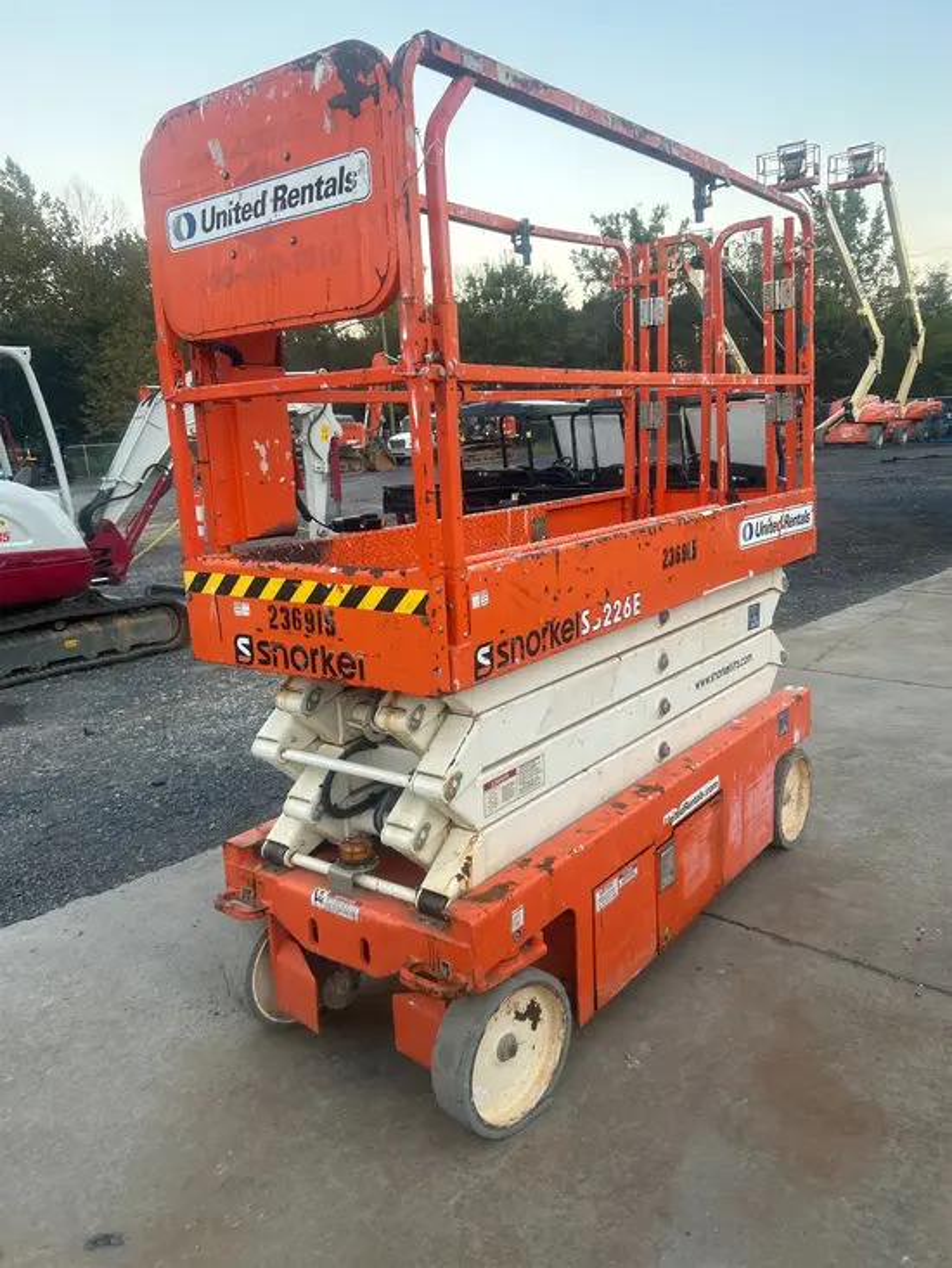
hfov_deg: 53.1
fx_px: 953
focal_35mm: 26
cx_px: 476
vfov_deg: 67.3
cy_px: 634
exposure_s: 1/121
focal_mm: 5.7
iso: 80
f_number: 1.5
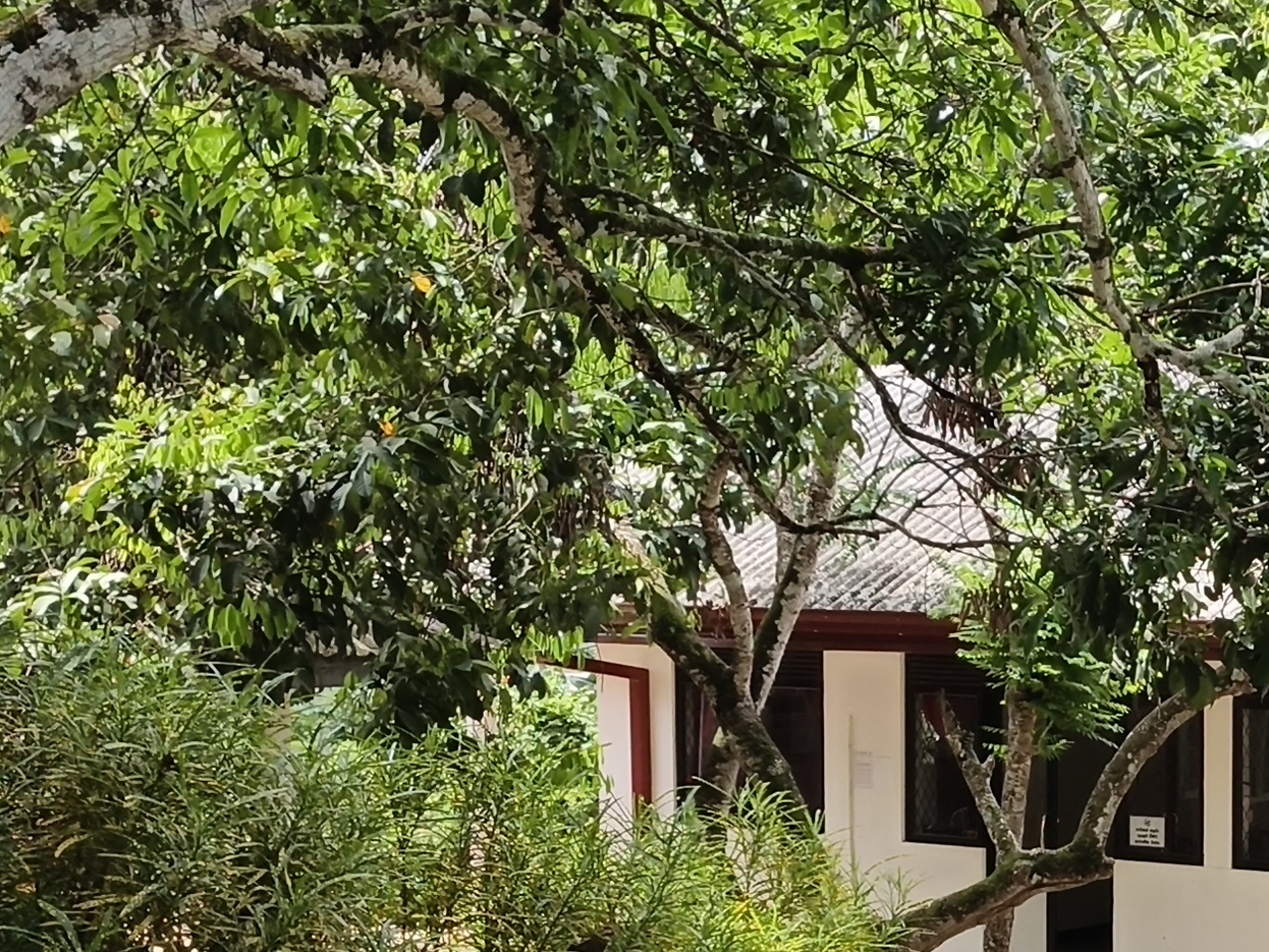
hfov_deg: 24.5
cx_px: 1345
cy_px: 887
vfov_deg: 19.2
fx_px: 2750
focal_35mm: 75
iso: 72
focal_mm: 4.71
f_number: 1.7
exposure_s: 1/482
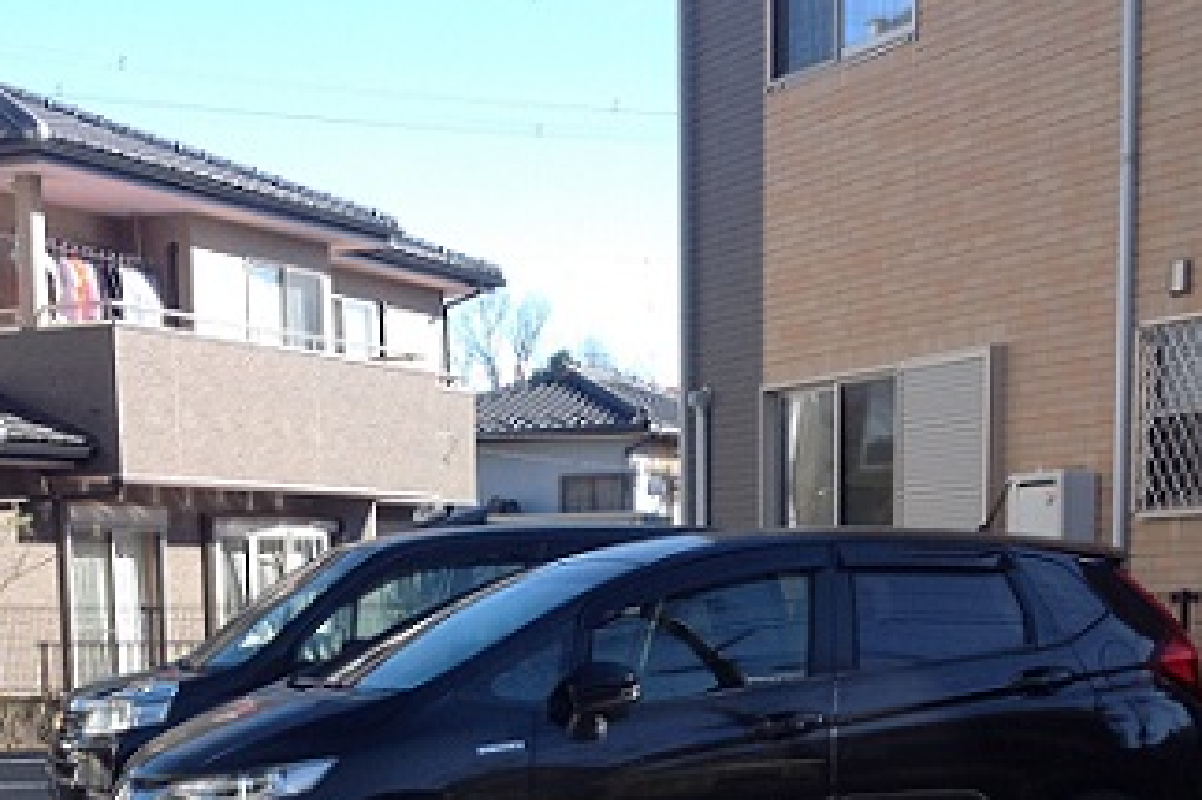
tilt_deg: -8.3
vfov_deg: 17.5
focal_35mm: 75
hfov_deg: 27.0
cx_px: 514
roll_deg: +0.3
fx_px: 2503
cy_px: 910
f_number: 2.4
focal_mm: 4.28
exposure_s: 1/560
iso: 50
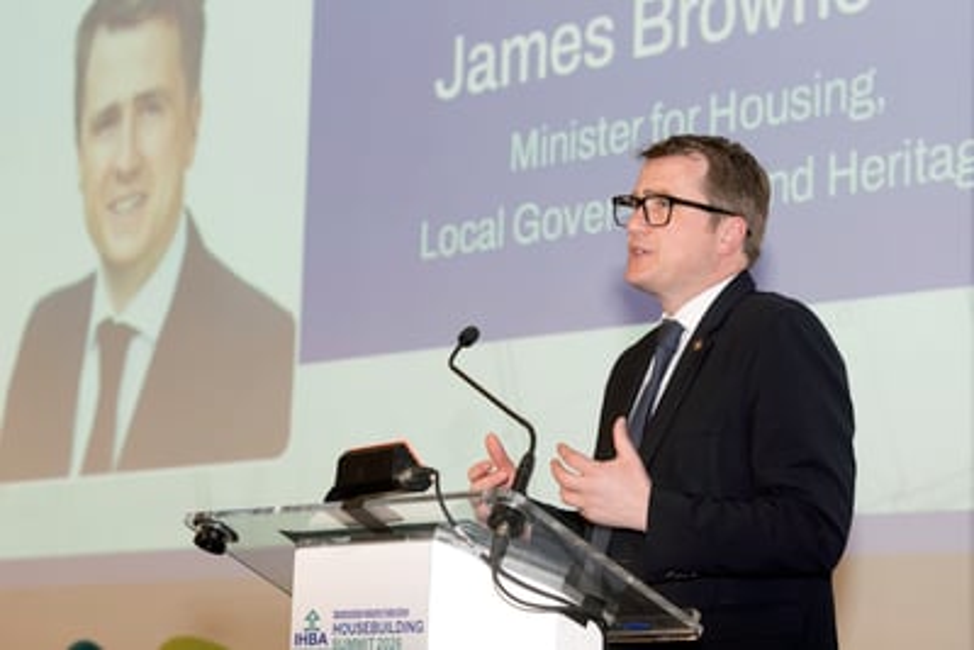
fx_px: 2761
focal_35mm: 102
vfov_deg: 13.4
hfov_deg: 20.0
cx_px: 487
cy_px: 325
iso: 1000
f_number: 6.3
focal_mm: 102
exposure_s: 1/250
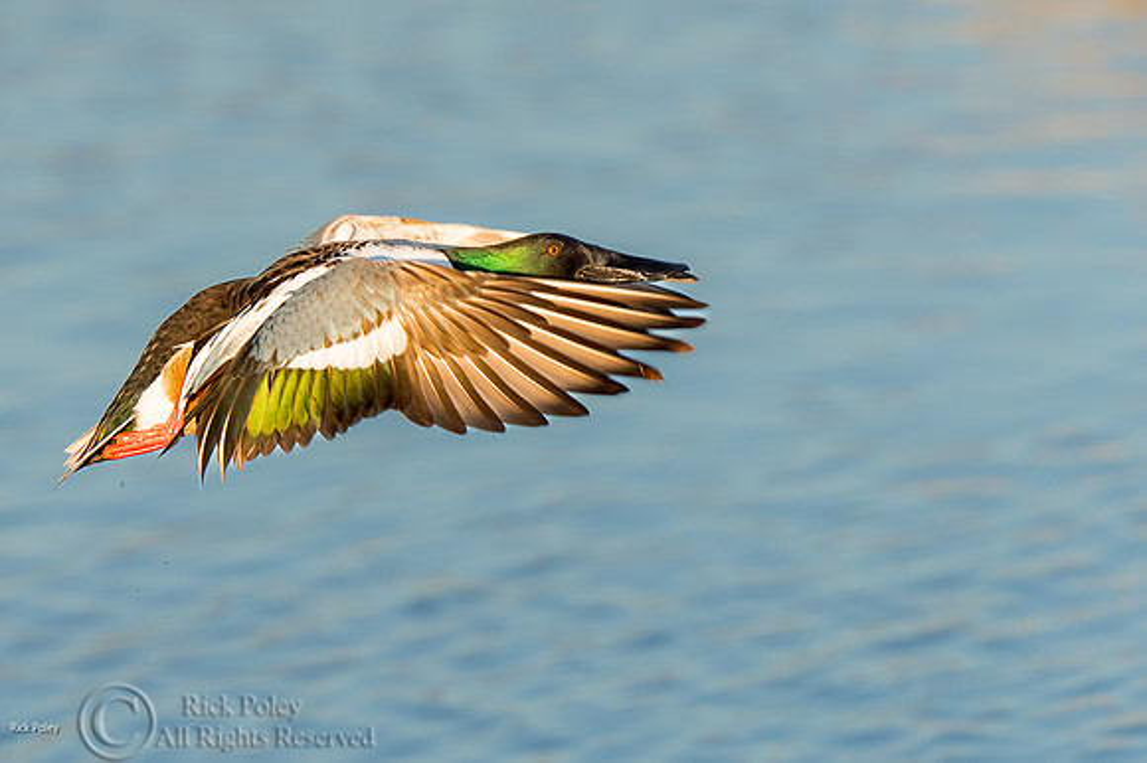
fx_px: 21334
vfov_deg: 2.0
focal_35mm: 670
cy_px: 423
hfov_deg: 3.1
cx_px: 203
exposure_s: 1/2000
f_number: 7.1
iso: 1600
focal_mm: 407
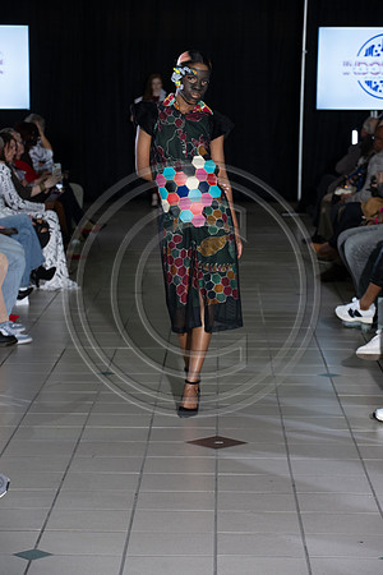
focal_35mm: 105
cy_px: 288
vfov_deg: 19.5
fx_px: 1675
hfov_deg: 13.0
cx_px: 192
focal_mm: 105
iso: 1250
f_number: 5.6
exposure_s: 1/160
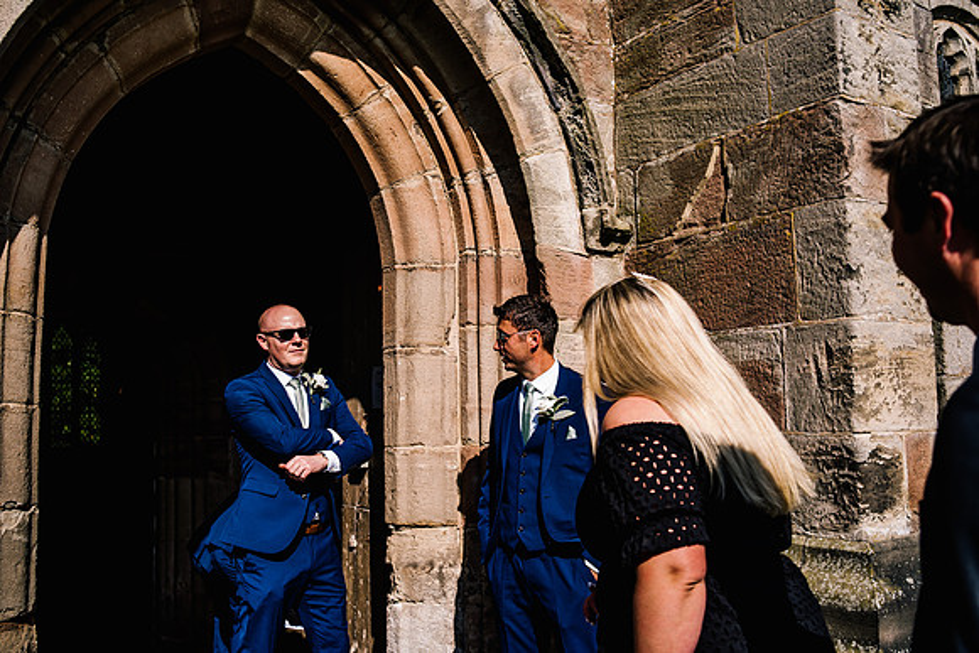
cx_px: 490
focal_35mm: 35
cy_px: 326
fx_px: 952
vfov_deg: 37.9
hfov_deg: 54.4
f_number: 4.5
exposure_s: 1/500
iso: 50
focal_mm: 35
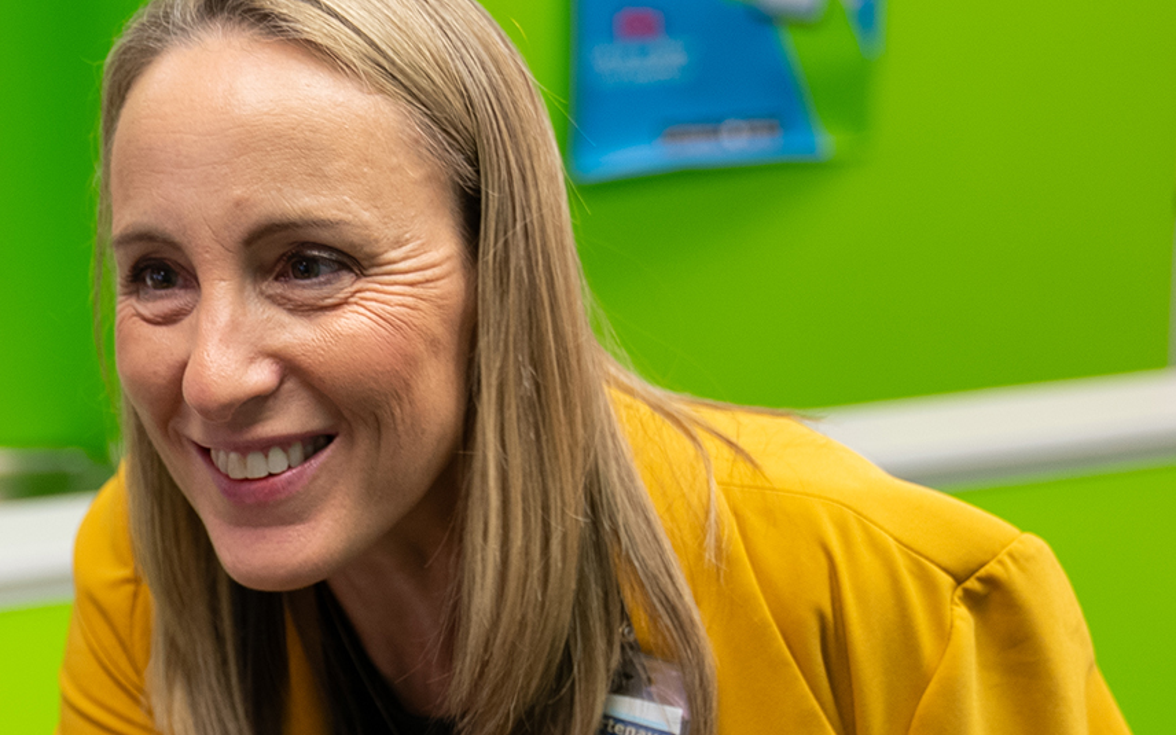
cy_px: 588
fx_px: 3237
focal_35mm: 101
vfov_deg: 12.9
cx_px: 25
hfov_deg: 20.0
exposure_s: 1/125
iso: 400
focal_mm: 40
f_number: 2.8
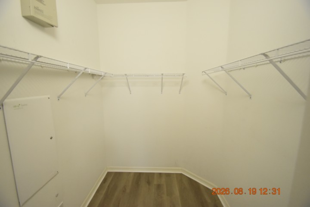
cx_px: 155
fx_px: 129
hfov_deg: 100.4
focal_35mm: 15
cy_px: 104
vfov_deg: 77.3
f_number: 3.5
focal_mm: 10
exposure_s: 1/60
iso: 2500
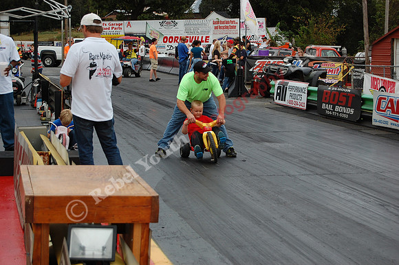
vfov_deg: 16.5
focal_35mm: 82
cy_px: 132
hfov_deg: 24.6
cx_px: 200
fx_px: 914
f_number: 5.6
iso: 360
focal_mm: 55
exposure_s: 1/1000
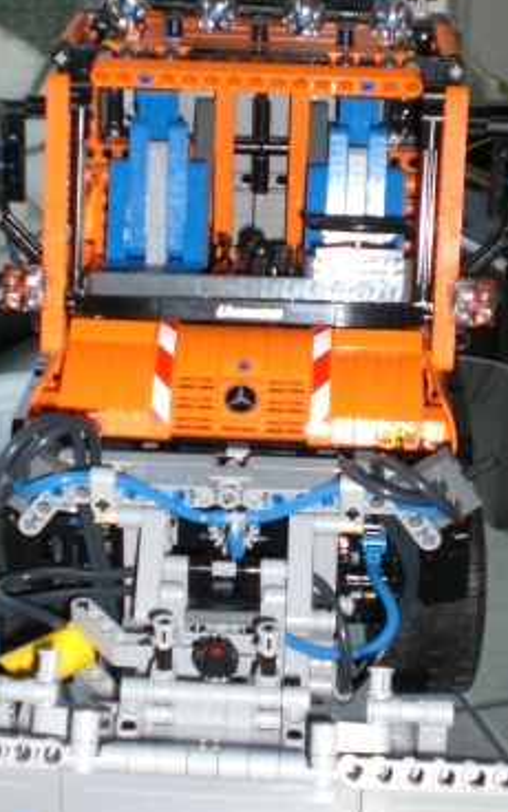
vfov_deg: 29.4
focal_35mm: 70
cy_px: 421
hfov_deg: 18.6
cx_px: 225
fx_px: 1551
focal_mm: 6.3
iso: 200
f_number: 3.1
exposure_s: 1/60
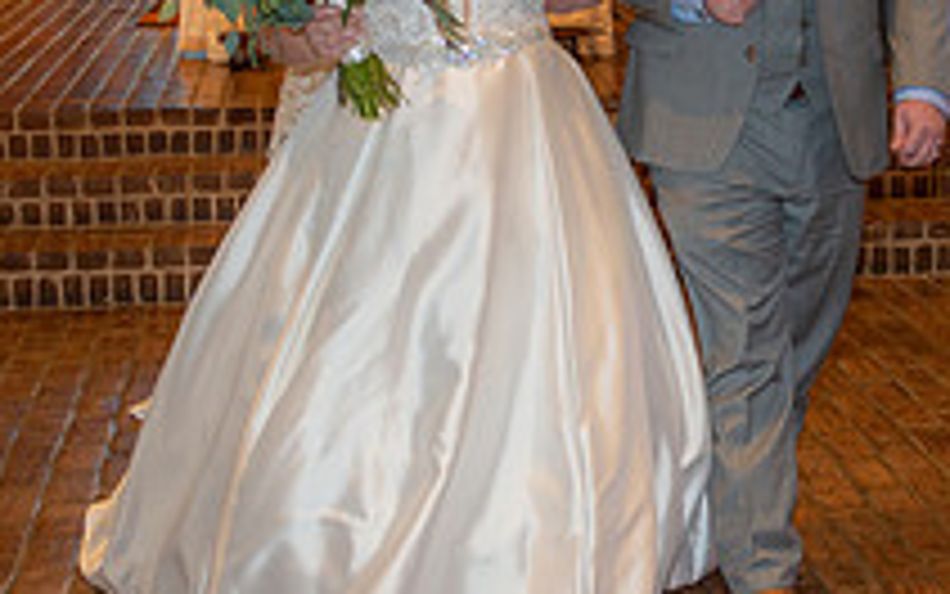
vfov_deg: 15.0
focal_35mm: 87
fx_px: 2253
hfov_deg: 23.6
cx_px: 716
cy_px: 148
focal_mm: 31
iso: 1250
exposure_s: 1/125
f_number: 5
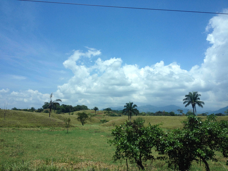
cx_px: 114
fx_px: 231
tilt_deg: +7.5
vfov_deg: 40.7
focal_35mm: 35
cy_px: 86
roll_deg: -4.1
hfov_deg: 52.6
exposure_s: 1/778
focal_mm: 4.28
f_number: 2.4
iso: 50
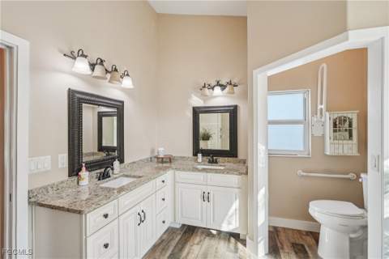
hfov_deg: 96.7
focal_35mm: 16
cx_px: 194
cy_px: 130
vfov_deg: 73.7
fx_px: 173
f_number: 8
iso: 400
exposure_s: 1/40
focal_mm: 16
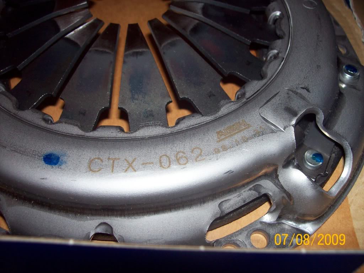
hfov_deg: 51.4
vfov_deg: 39.6
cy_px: 136
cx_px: 182
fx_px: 378
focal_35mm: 36
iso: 80
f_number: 2.7
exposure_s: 1/64
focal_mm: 6
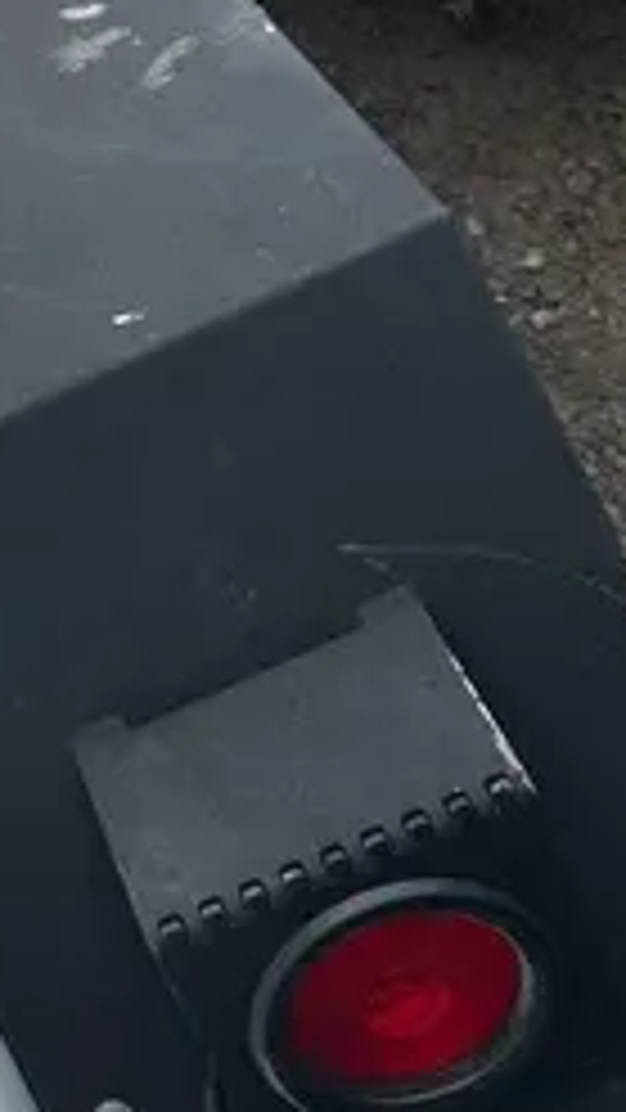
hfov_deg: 13.0
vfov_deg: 22.9
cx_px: -504
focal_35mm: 84
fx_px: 2478
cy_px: -268
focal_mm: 5.7
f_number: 1.5
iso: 50
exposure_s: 1/902
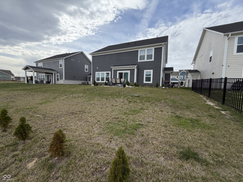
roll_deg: -1.5
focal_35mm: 14
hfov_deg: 102.1
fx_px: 98
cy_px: 91
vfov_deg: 85.7
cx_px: 122
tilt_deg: -4.4
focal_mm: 2.22
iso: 25
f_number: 2.2
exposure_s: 1/901
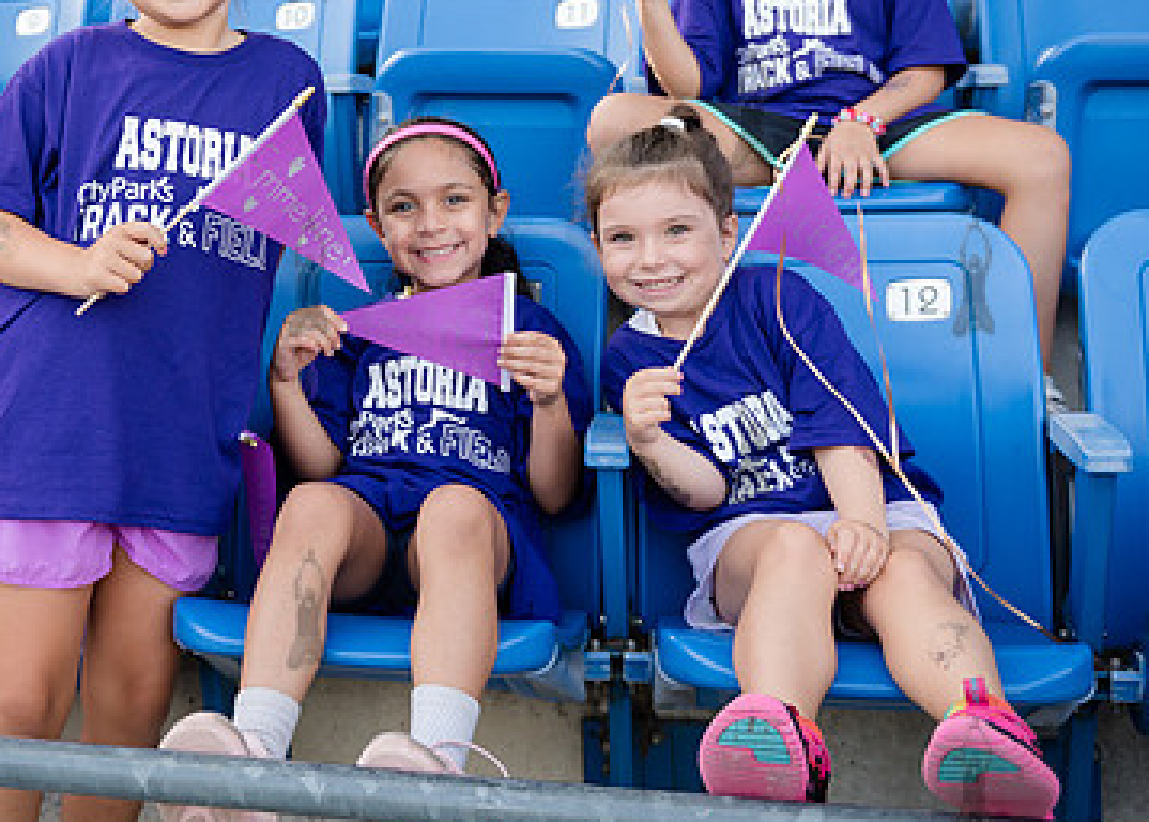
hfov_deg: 34.7
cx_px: 287
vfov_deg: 25.6
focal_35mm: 55
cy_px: 251
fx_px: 1795
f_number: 2.8
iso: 400
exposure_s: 1/800
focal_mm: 31
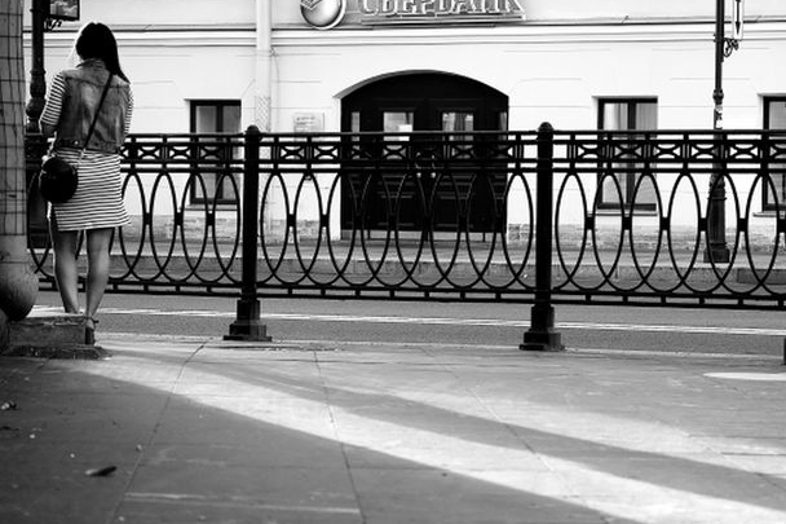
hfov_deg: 18.4
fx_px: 2423
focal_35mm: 111
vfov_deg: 12.3
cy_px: 298
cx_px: 530
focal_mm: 50
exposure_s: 1/250
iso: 200
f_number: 3.2
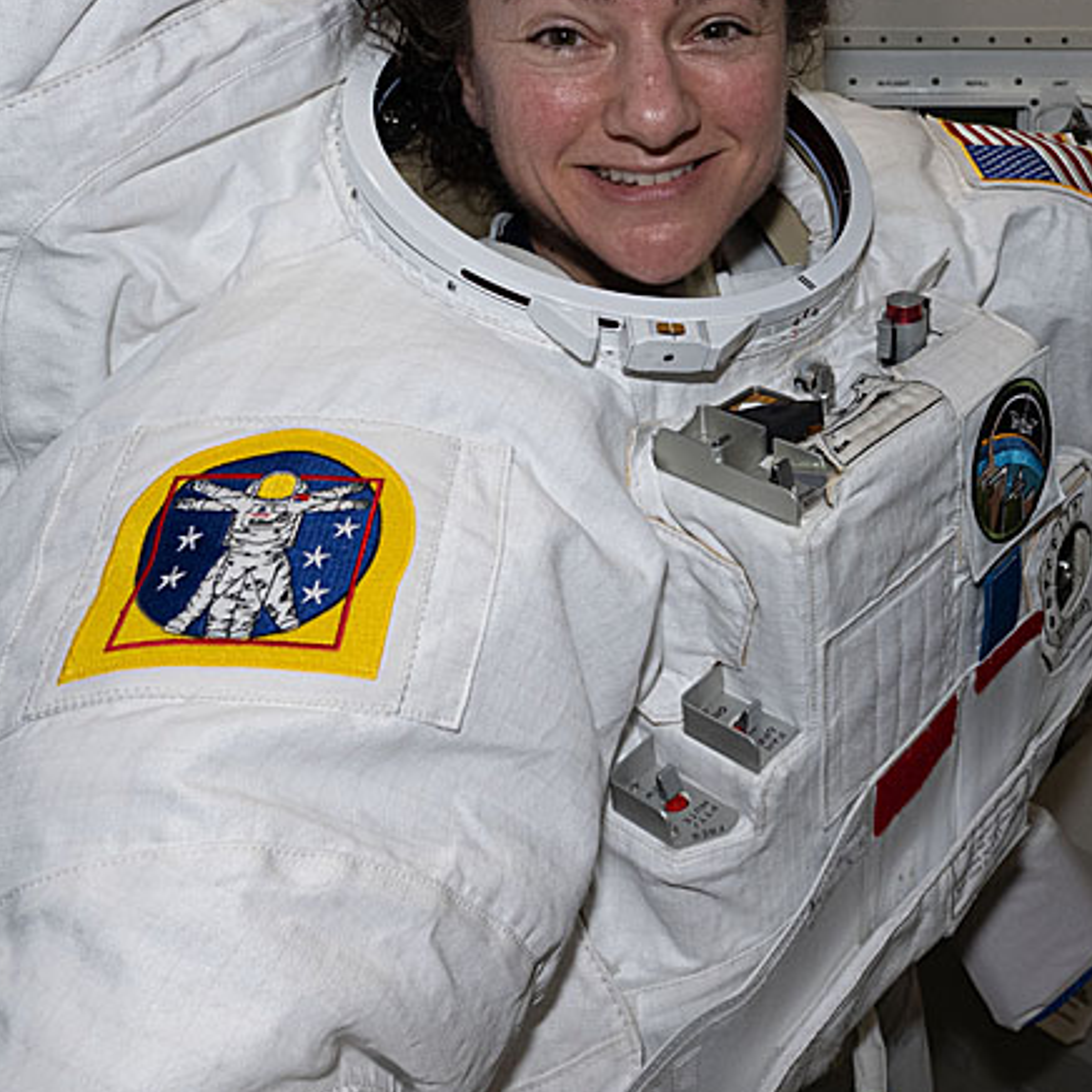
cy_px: 168
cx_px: 925
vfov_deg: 43.2
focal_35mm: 36
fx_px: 1285
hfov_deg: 43.2
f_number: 7.1
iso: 800
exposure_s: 1/60
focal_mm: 16
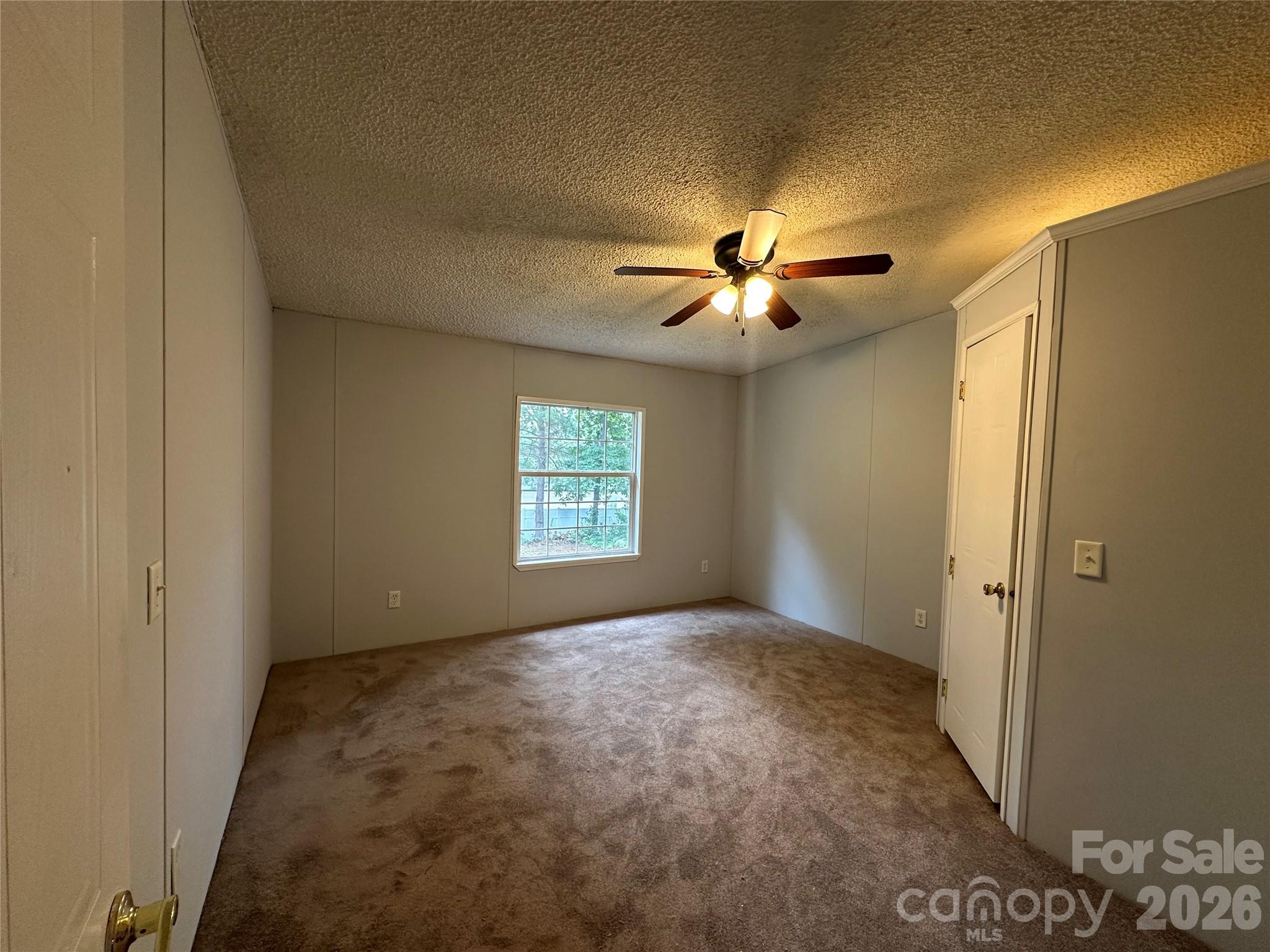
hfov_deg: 102.1
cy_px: 476
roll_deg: -1.9
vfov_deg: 85.7
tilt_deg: -1.1
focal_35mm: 14
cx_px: 635
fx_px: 514
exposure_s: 1/60
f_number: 2.2
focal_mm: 2.22
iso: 200
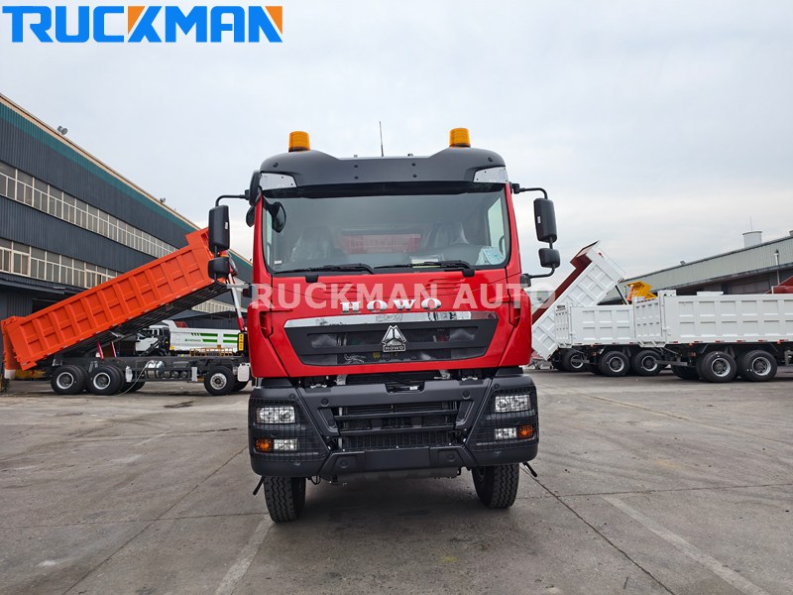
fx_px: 527
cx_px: 396
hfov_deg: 73.9
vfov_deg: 58.9
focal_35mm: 23
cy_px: 298
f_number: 1.57
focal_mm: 5.6
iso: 72
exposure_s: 1/1445
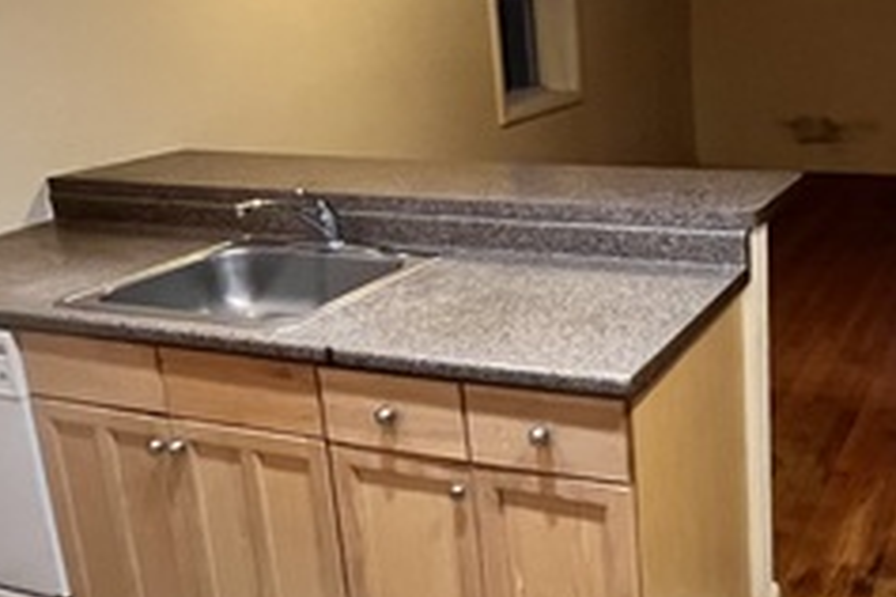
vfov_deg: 34.8
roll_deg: +2.7
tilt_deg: -13.2
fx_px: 946
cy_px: 208
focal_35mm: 38
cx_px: 682
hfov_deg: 48.5
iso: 1000
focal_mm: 1.57
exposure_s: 1/40
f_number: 1.8
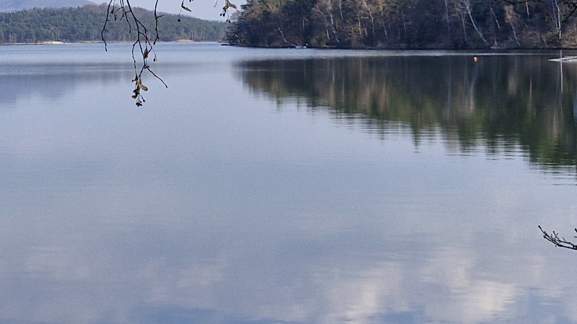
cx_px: 68
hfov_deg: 22.0
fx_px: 1453
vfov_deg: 12.4
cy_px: -67
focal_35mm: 95
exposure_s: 1/1368
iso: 50
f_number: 1.8
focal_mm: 5.54
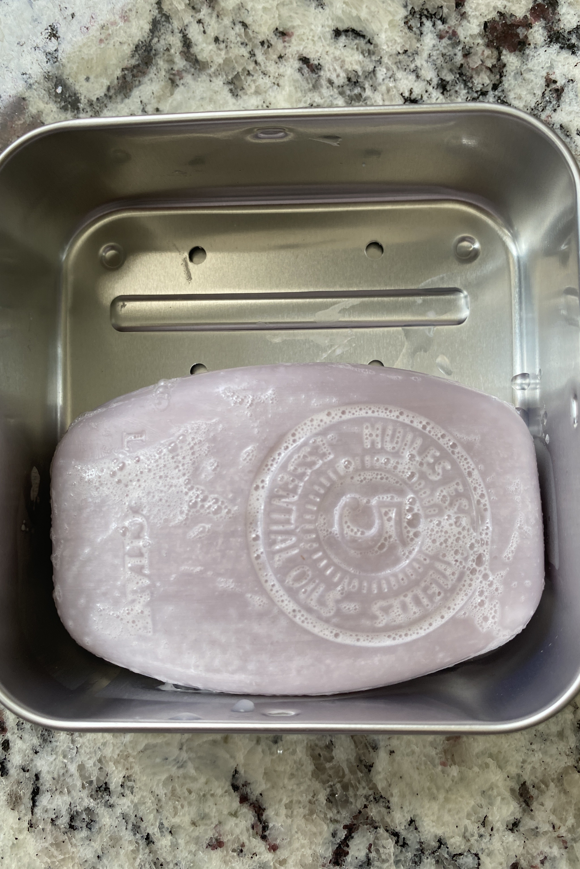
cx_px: 288
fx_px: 652
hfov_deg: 47.9
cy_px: 451
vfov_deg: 67.4
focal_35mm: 27
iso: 64
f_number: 1.8
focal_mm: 4.25
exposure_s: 1/122
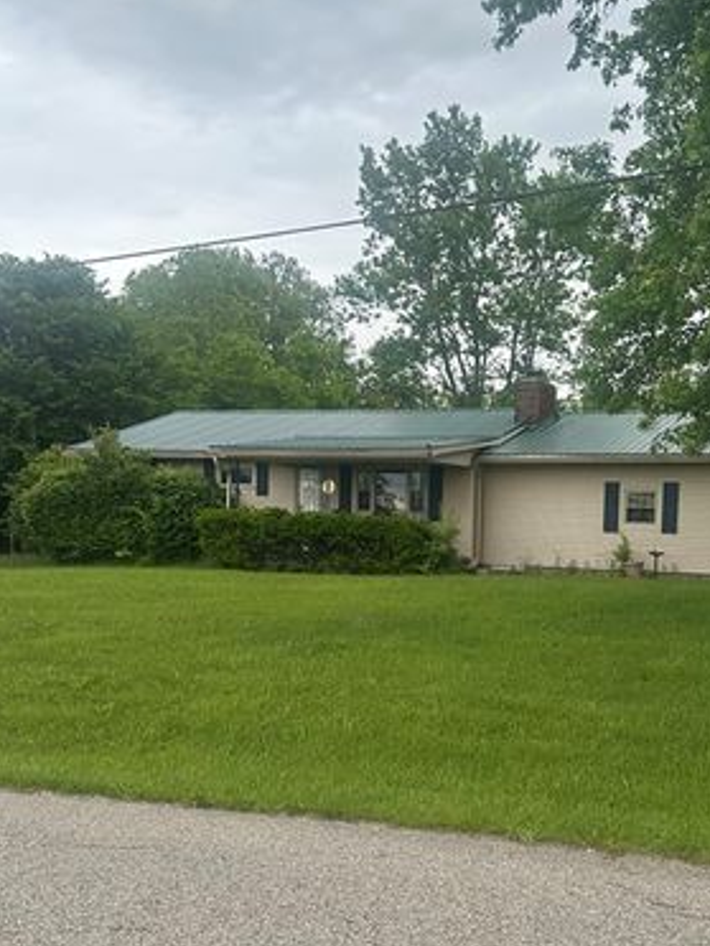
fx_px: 1176
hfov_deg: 33.1
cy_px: 614
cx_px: 506
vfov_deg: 43.4
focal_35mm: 43
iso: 80
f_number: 1.78
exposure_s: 1/1029
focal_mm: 6.86
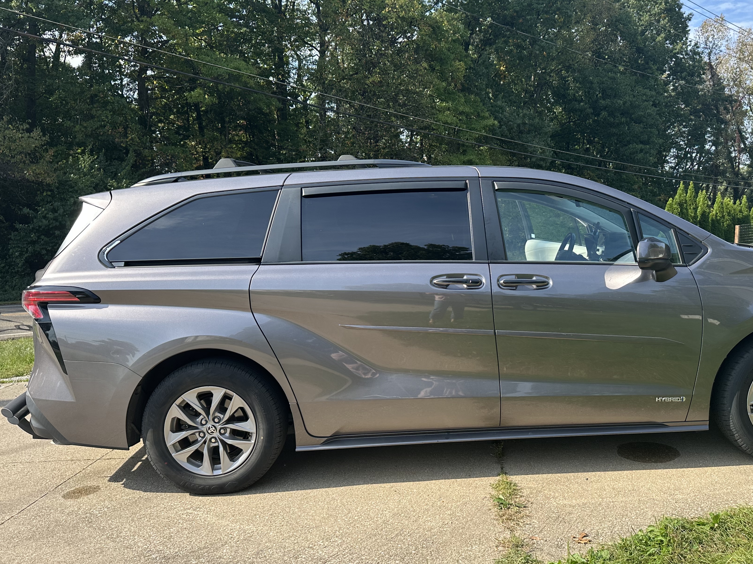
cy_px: 257
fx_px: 653
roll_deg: +0.8
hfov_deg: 59.3
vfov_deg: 46.7
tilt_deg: -4.5
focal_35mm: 30
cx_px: 464
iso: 80
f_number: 1.78
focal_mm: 6.86
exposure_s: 1/1272
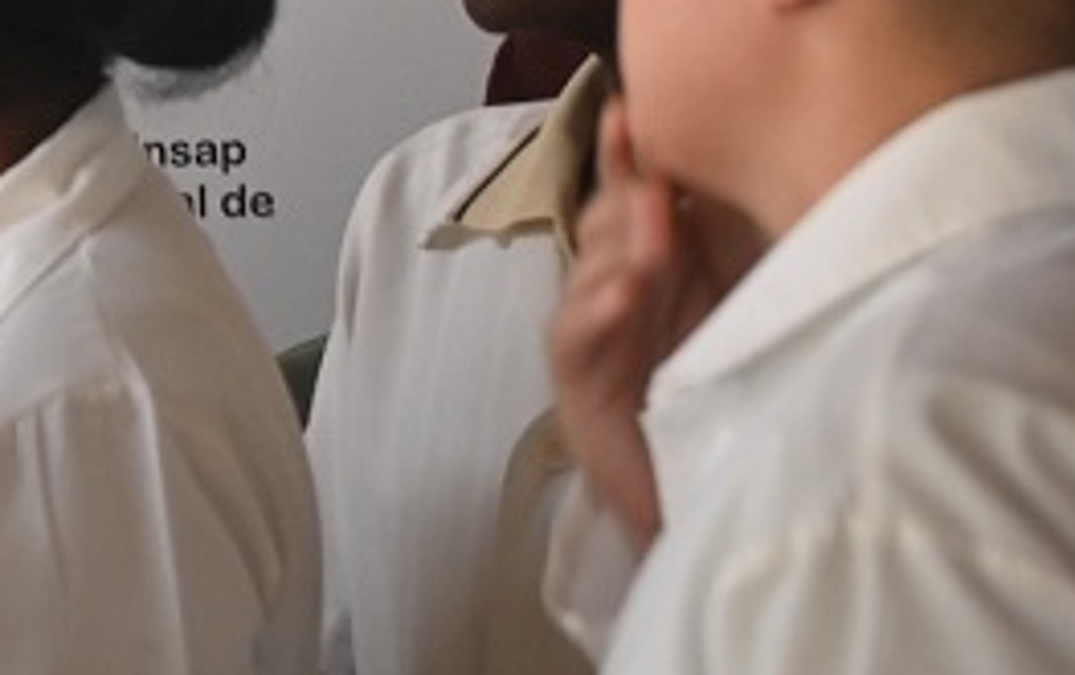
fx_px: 6335
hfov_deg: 9.4
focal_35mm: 216
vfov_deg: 6.1
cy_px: -119
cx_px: -638
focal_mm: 62
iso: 3600
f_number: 4.8
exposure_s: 1/60
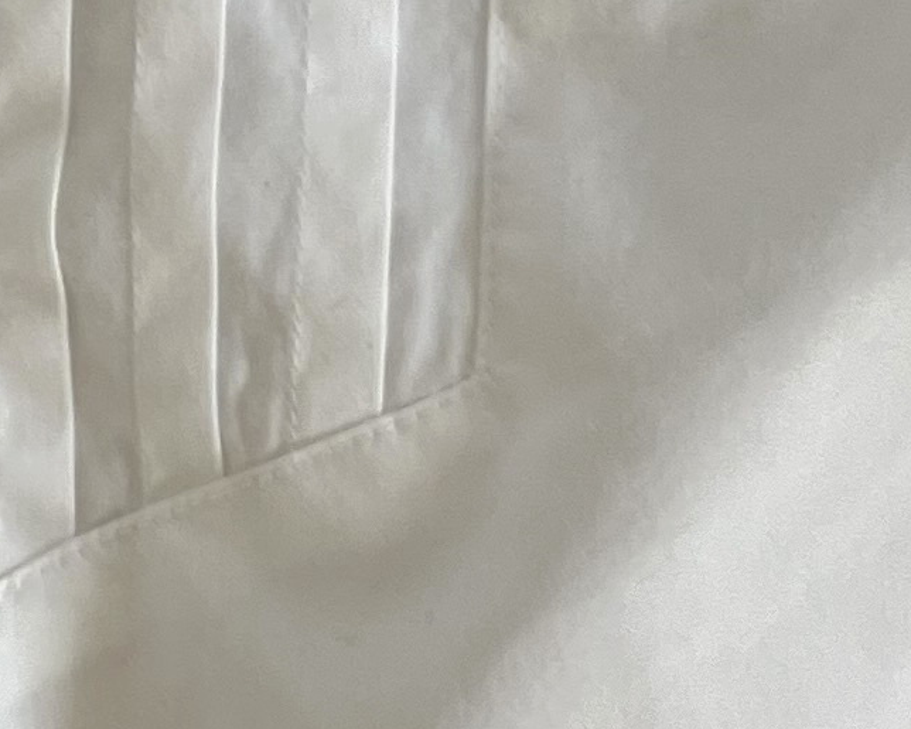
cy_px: -930
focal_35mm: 159
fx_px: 4286
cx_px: -355
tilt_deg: -88.9
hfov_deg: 11.7
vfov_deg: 8.9
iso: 32
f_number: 1.6
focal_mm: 4.2
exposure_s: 1/121
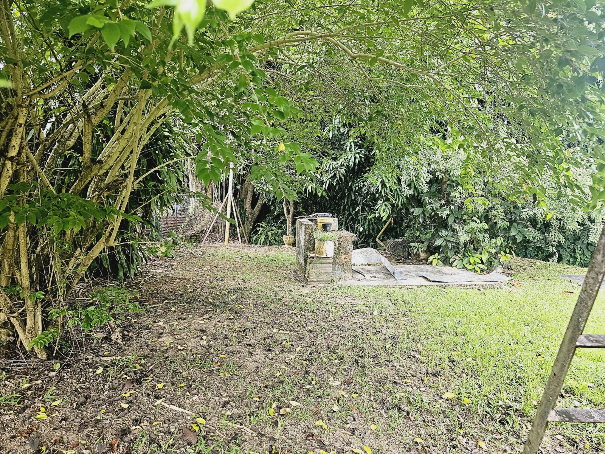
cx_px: 302
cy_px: 227
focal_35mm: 23
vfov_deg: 58.9
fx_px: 402
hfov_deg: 73.9
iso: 100
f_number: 1.7
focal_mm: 6.3
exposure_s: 1/207
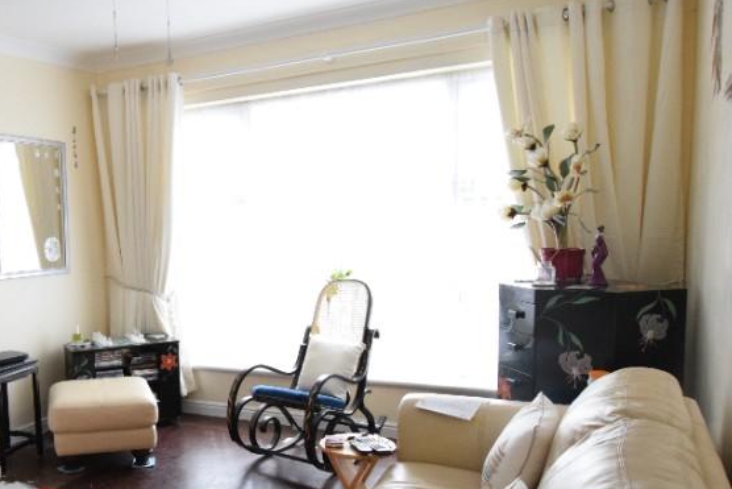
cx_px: 121
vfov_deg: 36.8
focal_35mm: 36
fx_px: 731
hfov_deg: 49.3
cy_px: 297
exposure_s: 1/250
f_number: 8
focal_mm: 13
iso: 3200
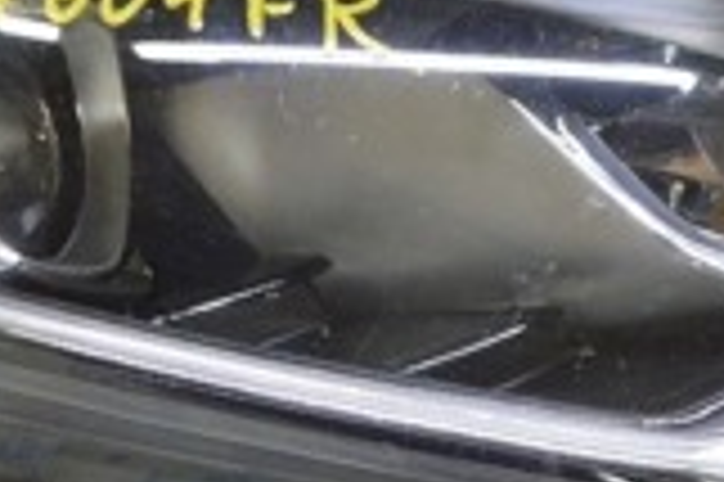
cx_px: 274
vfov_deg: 10.4
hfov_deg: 15.6
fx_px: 2632
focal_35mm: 131
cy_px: 119
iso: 400
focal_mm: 22
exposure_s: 1/20
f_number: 5.6
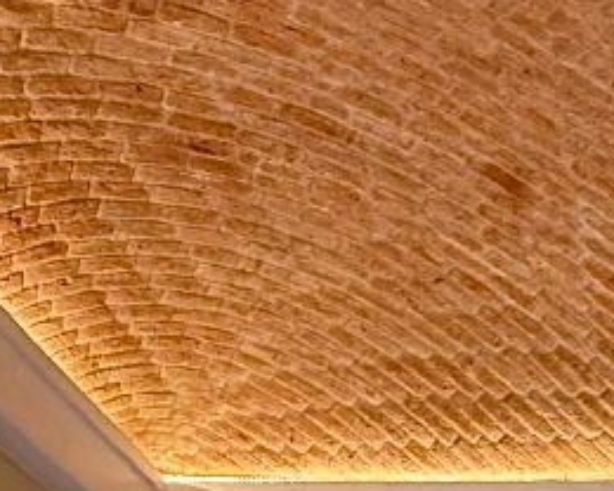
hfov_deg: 21.5
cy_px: 958
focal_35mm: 84
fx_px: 1526
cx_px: 687
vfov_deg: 15.1
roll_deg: -0.6
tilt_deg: +0.7
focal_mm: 2.22
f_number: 2.2
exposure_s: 1/120
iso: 400
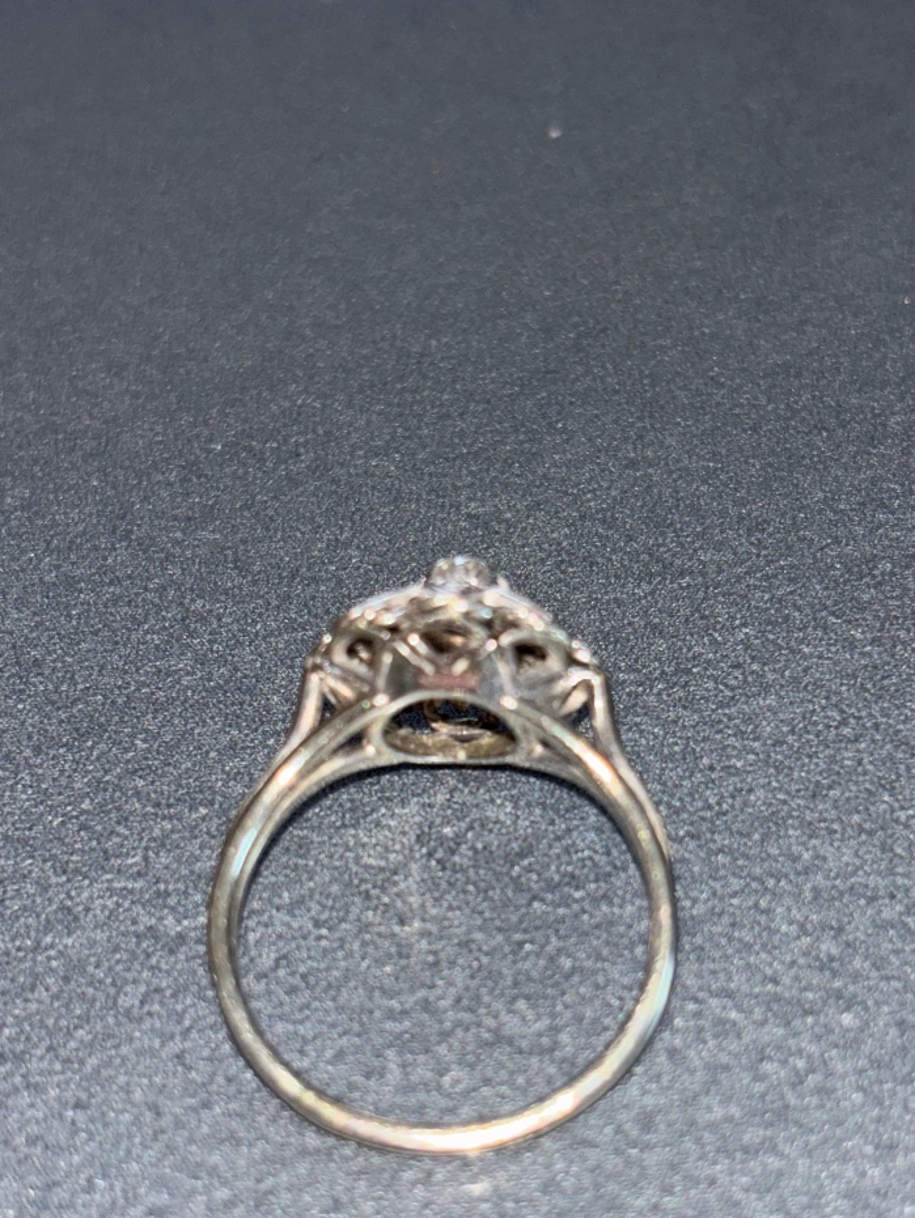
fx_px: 2360
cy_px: 778
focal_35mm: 67
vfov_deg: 28.8
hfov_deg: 21.9
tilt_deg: -54.2
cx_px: 524
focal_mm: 5.96
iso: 40
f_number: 1.6
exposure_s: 1/69
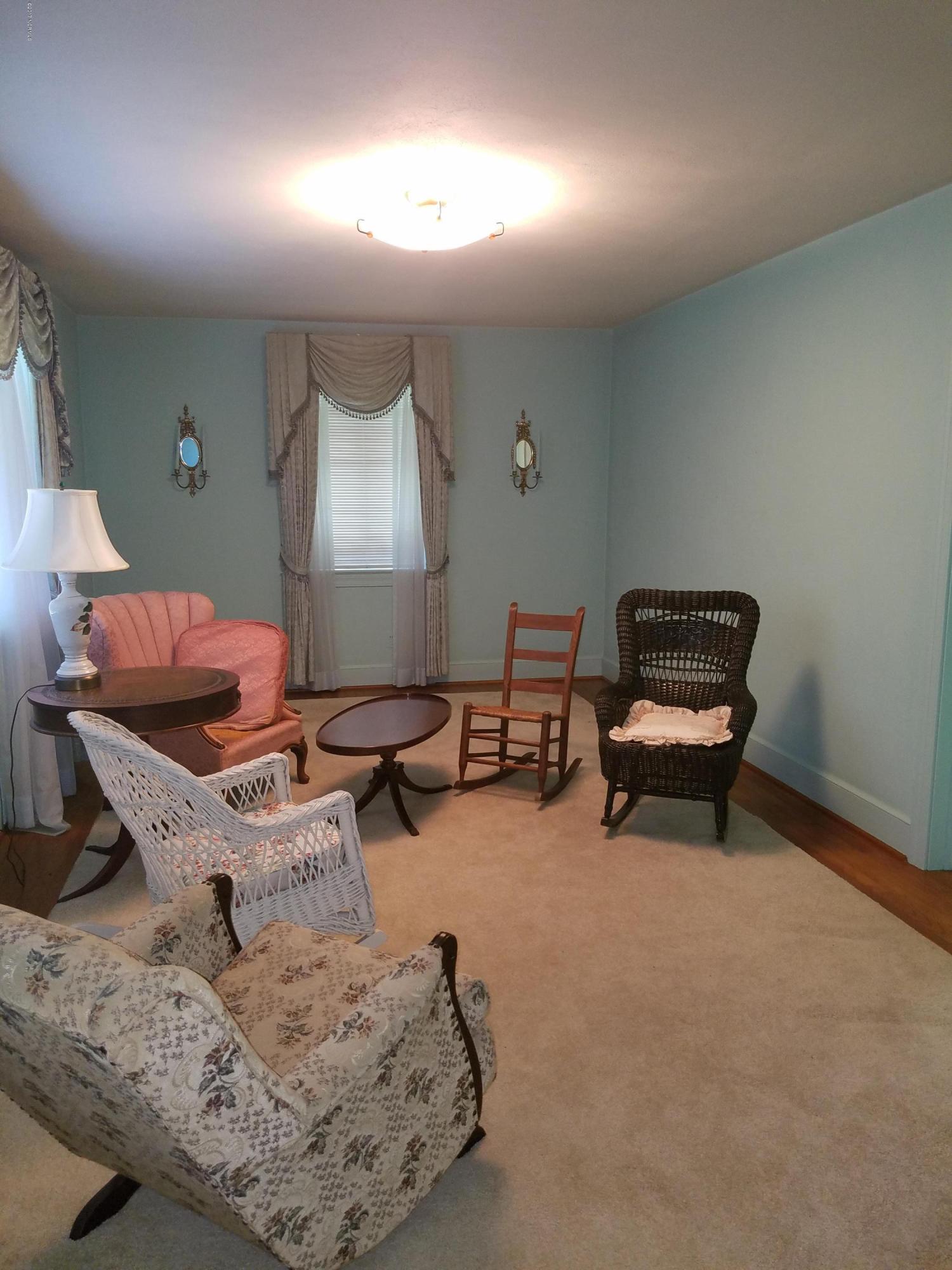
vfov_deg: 67.3
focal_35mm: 26
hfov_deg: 53.1
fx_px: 953
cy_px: 635
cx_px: 476
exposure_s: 1/13
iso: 125
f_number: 1.7
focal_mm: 4.2
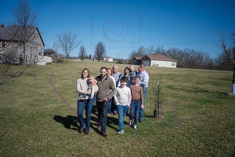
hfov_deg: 59.5
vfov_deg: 41.7
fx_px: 206
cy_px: 78
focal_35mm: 32
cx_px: 118
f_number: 11
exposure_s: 1/640
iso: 400
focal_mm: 31.5
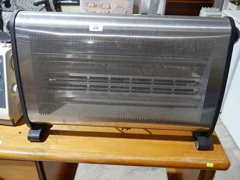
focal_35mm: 30
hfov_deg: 59.9
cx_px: 120
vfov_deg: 46.8
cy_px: 90
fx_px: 208
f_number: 4.5
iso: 800
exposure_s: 1/60
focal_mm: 15
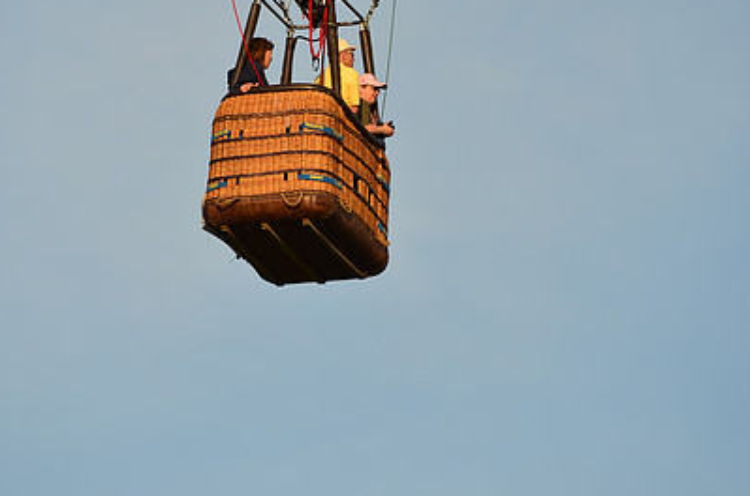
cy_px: 158
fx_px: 9062
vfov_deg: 3.1
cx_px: 344
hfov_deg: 4.7
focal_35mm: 436
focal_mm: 200
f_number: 4
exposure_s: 1/1000
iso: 100
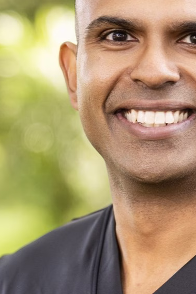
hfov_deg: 4.9
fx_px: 2296
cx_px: 169
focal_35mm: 281
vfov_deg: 7.3
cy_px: 224
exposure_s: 1/250
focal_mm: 100
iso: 800
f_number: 3.5
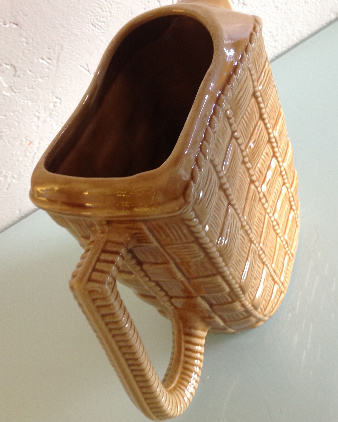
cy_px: 178
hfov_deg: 34.9
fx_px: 538
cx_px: 173
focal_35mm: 43
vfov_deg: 42.8
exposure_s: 1/15
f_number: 2.4
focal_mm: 4.28
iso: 100
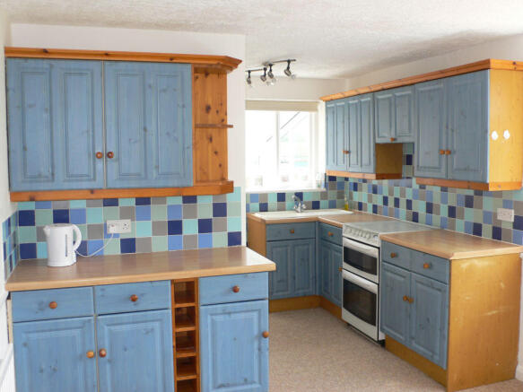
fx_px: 514
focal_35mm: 34
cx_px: 262
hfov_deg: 54.0
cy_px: 196
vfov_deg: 41.8
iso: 80
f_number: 2.8
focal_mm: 6.3
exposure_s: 1/50
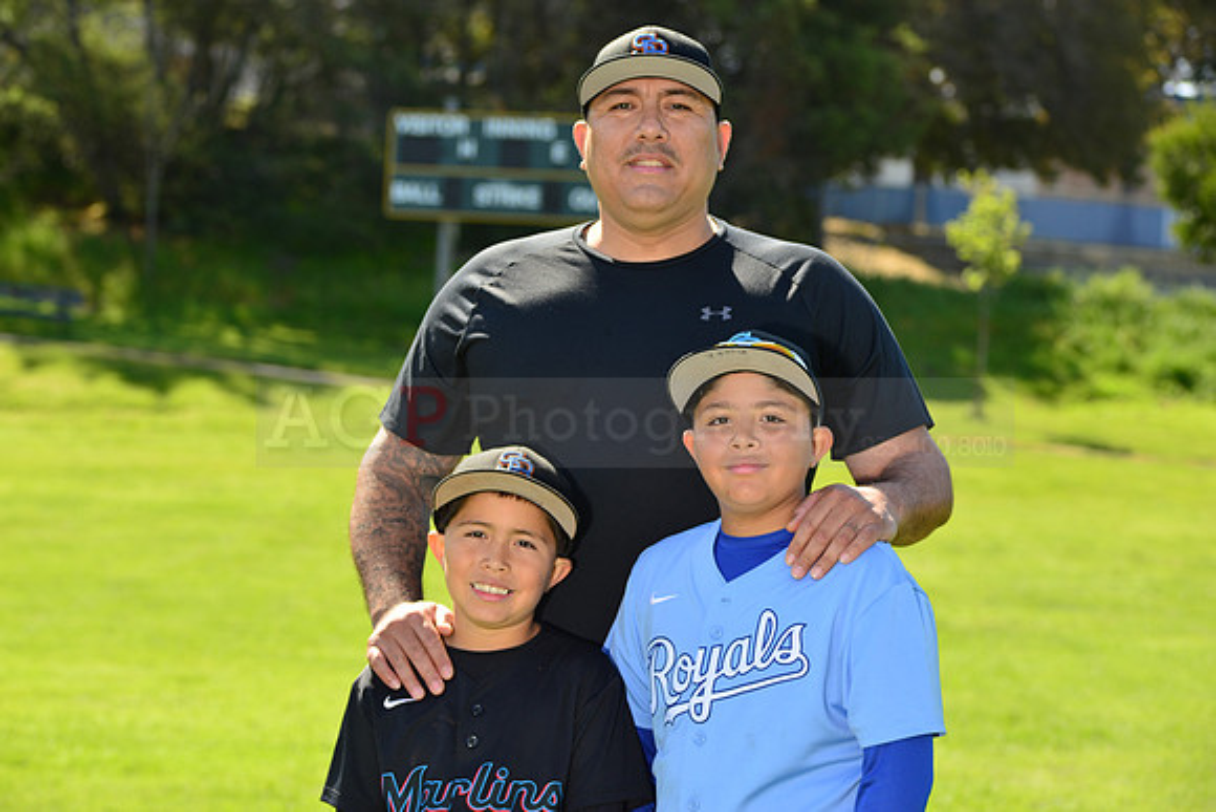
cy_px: 406
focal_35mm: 116
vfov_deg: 11.8
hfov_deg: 17.6
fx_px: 3919
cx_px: 608
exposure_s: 1/250
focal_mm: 116
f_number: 8
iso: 200
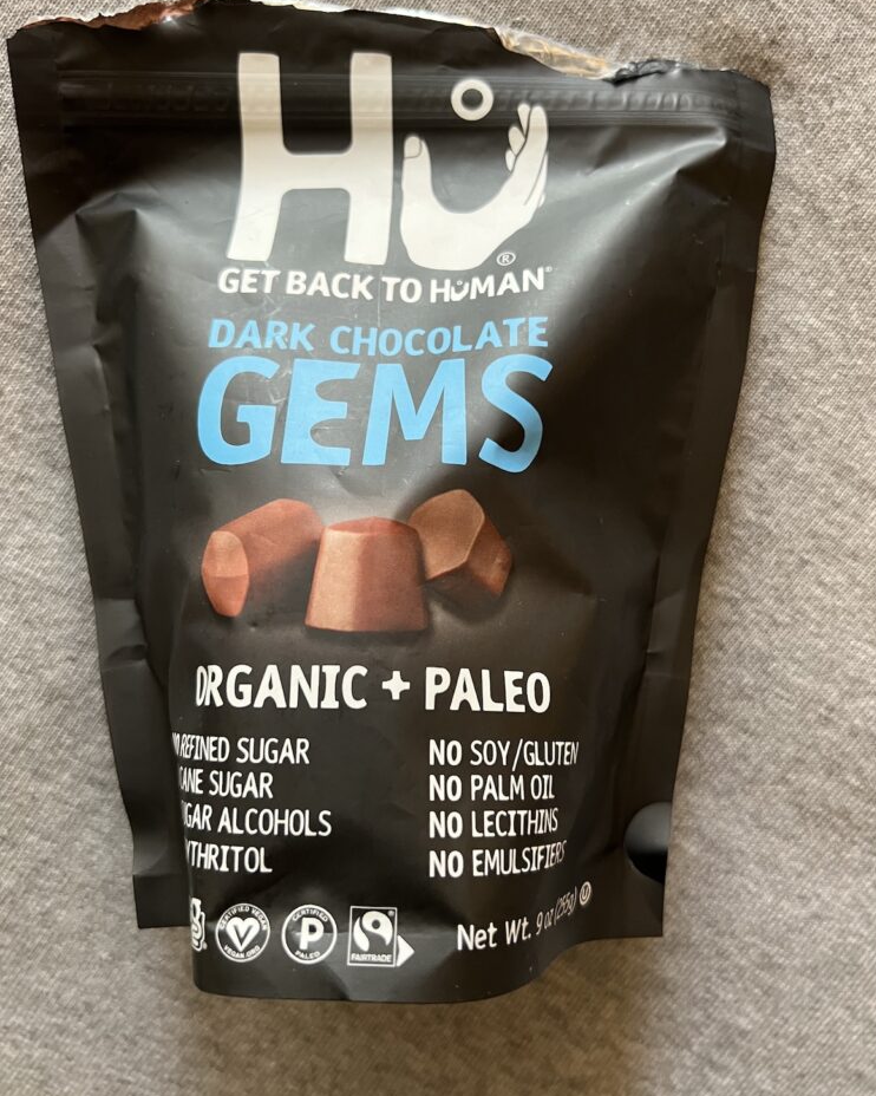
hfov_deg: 51.5
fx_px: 908
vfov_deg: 62.2
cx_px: 434
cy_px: 516
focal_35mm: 28
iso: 400
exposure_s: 1/60
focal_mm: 5.7
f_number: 1.5
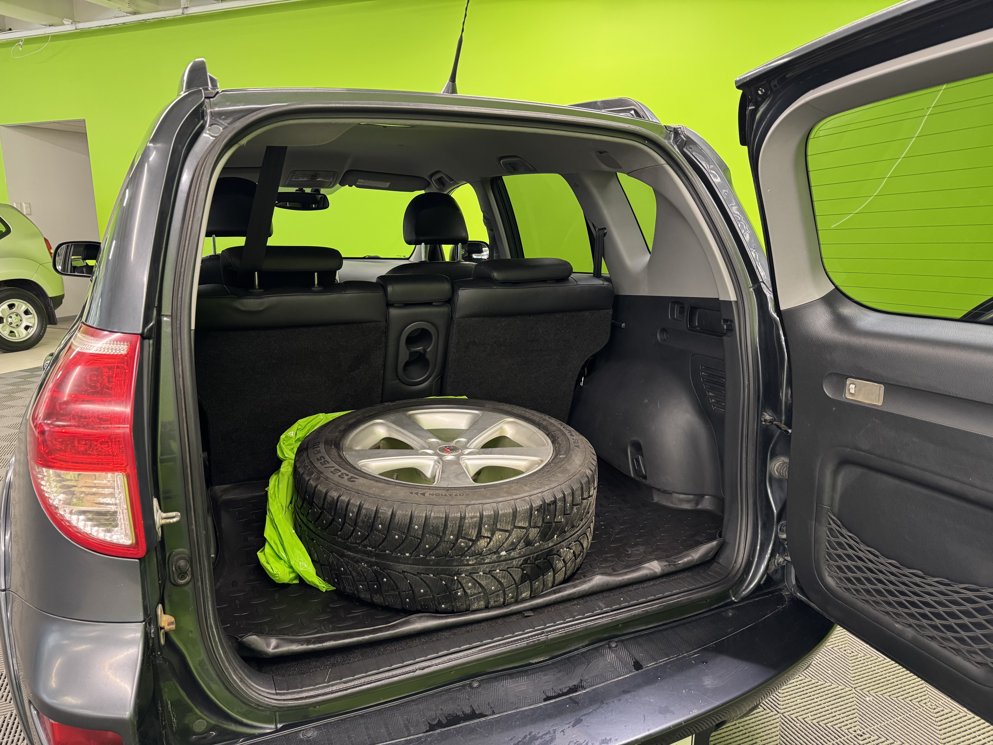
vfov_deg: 56.8
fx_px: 688
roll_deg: +0.2
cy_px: 372
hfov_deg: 71.6
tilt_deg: -11.7
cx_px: 496
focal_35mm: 24
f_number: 1.78
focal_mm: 6.76
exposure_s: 1/50
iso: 400
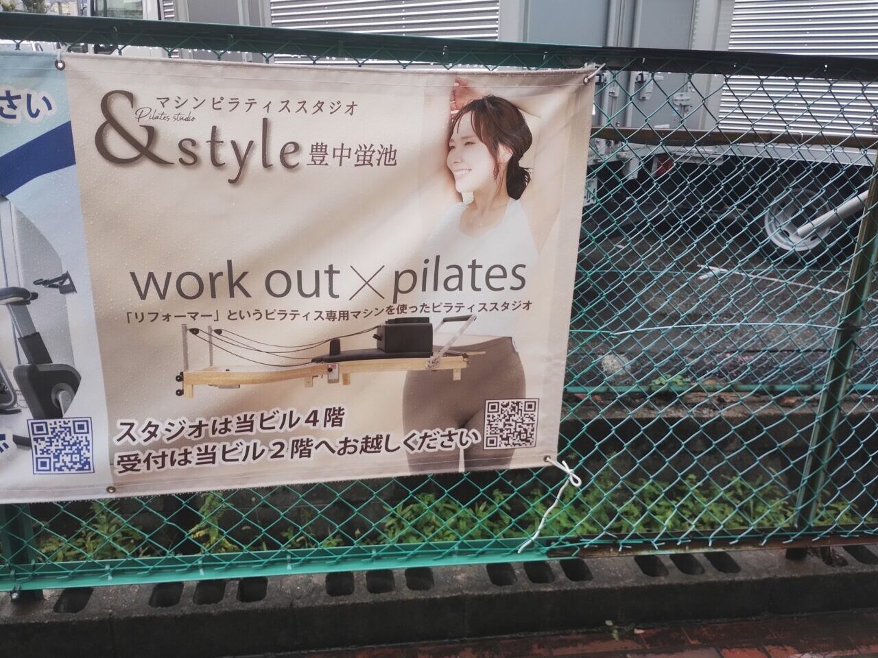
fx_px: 710
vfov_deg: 49.7
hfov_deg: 63.4
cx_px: 439
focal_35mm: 28
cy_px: 329
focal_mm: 4.27
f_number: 1.8
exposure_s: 1/60
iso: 325
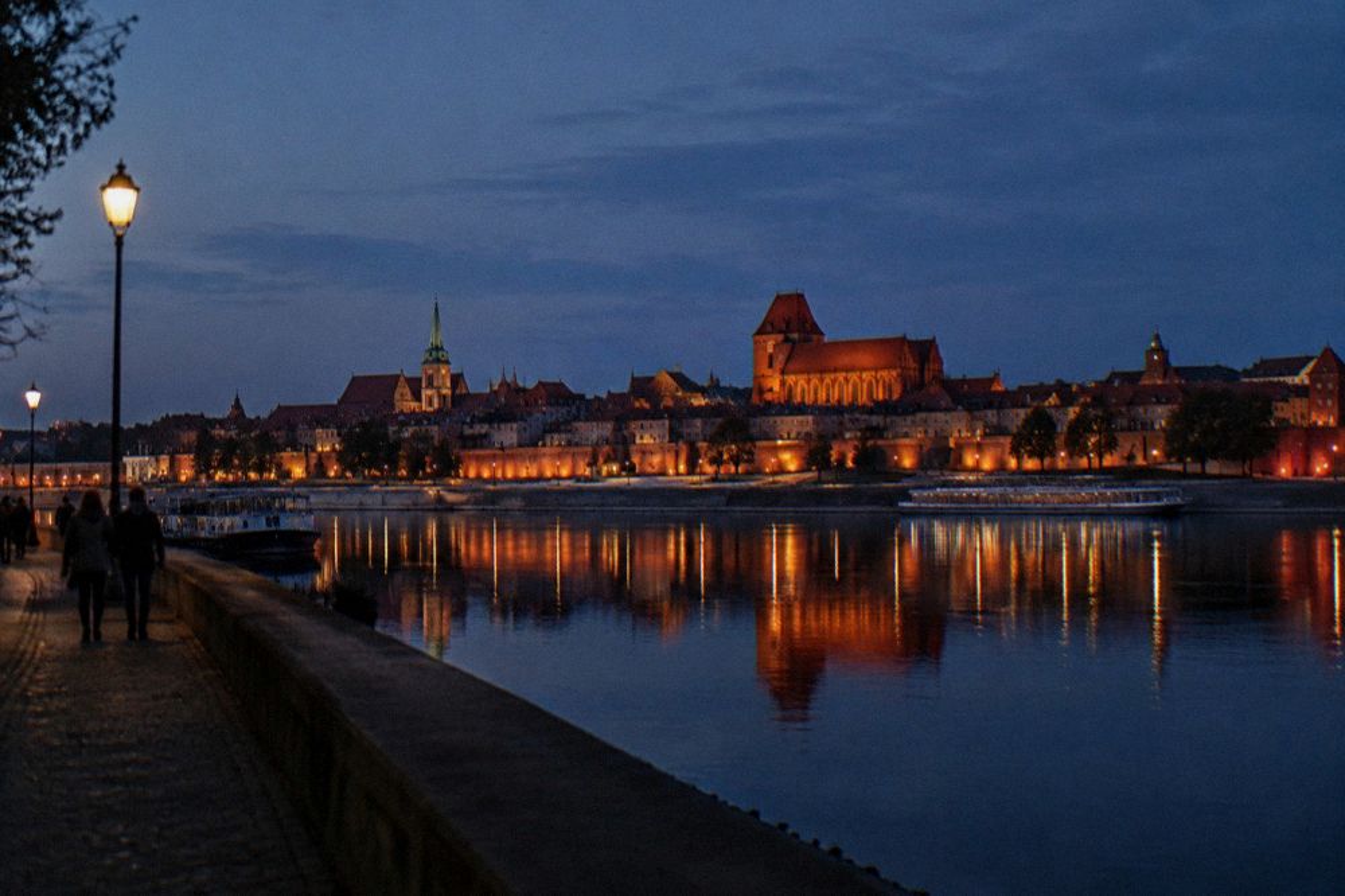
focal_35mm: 70
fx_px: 2614
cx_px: 672
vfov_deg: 19.4
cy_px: 448
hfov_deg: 28.9
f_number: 2.8
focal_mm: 70
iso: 2500
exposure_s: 1/125
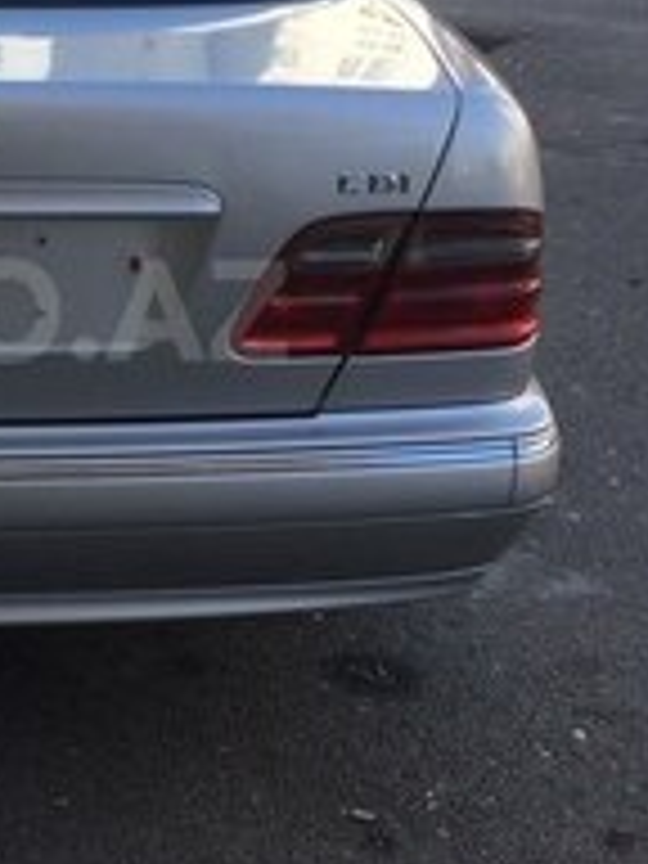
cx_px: -58
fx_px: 1872
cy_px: 310
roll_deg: +2.2
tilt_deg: -19.9
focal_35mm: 75
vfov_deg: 25.9
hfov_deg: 18.9
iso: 32
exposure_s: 1/540
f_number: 2.2
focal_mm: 4.15
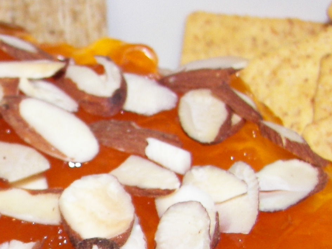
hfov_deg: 19.1
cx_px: -23
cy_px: 247
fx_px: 949
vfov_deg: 14.7
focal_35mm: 99
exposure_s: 1/30
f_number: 2.8
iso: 100
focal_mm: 6
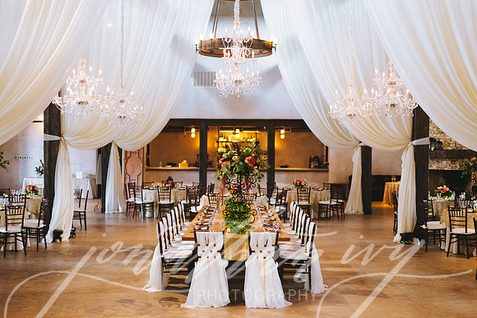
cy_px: 159
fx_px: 689
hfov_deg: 38.2
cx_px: 238
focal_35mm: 52
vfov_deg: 26.0
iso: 3200
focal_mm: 35
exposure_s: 1/640
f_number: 1.4
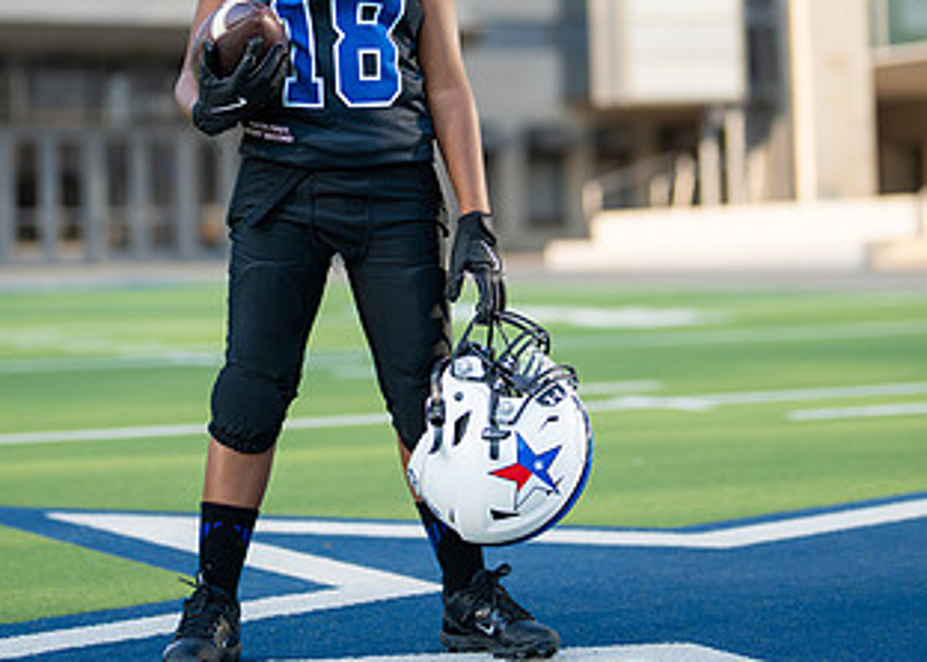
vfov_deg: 13.5
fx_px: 2765
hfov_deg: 19.0
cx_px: 392
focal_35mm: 105
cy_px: 70
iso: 100
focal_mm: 50
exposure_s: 1/3200
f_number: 1.2
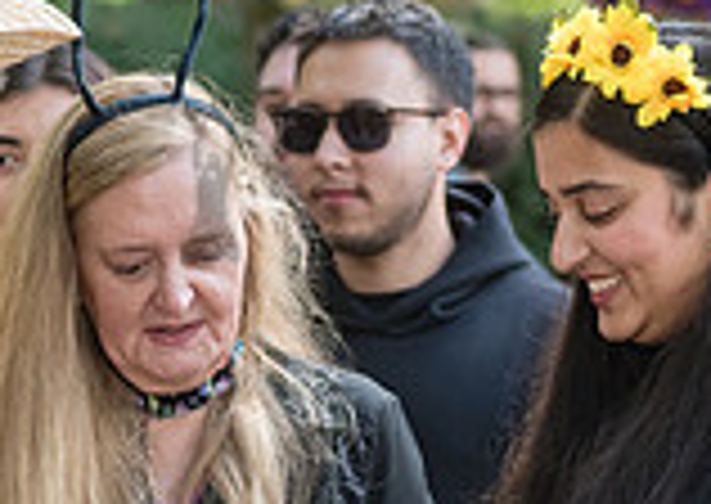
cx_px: 405
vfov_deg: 4.0
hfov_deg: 5.7
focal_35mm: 355
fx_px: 7150
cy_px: 715
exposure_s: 1/400
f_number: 4.5
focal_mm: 86
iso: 1000
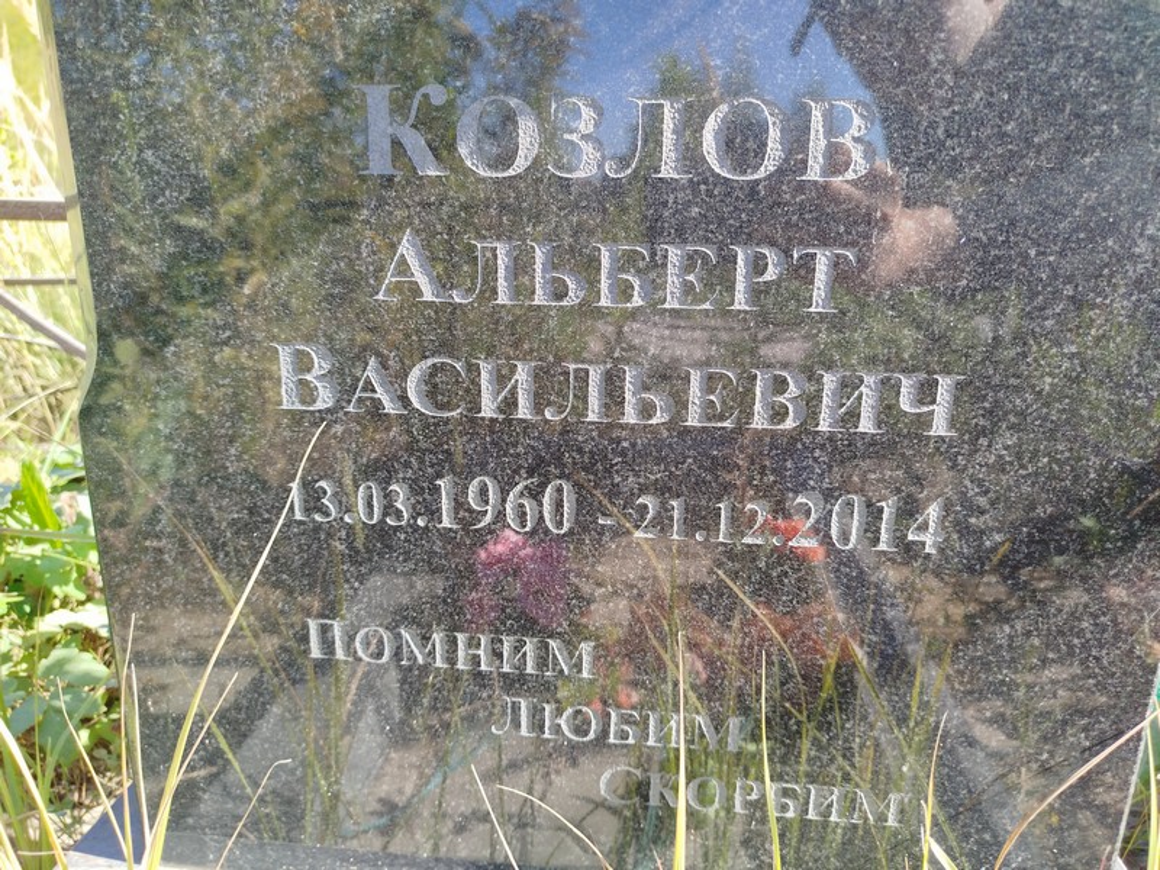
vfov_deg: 56.8
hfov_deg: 71.6
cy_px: 435
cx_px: 580
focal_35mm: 24
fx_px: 804
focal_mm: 5.31
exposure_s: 1/189
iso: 50
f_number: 1.7
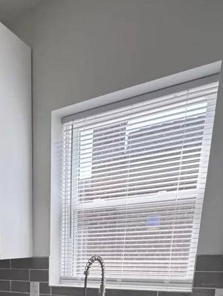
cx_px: 12
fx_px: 318
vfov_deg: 39.1
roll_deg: -1.1
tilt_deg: -11.9
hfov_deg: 35.8
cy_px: 340
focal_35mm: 37
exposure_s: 1/118
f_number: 2.2
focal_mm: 2.22
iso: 40
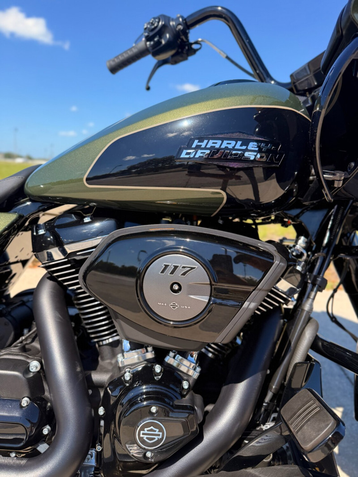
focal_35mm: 24
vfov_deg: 71.6
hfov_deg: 56.8
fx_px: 331
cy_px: 238
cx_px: 179
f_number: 1.78
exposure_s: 1/1770
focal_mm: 6.76
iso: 80
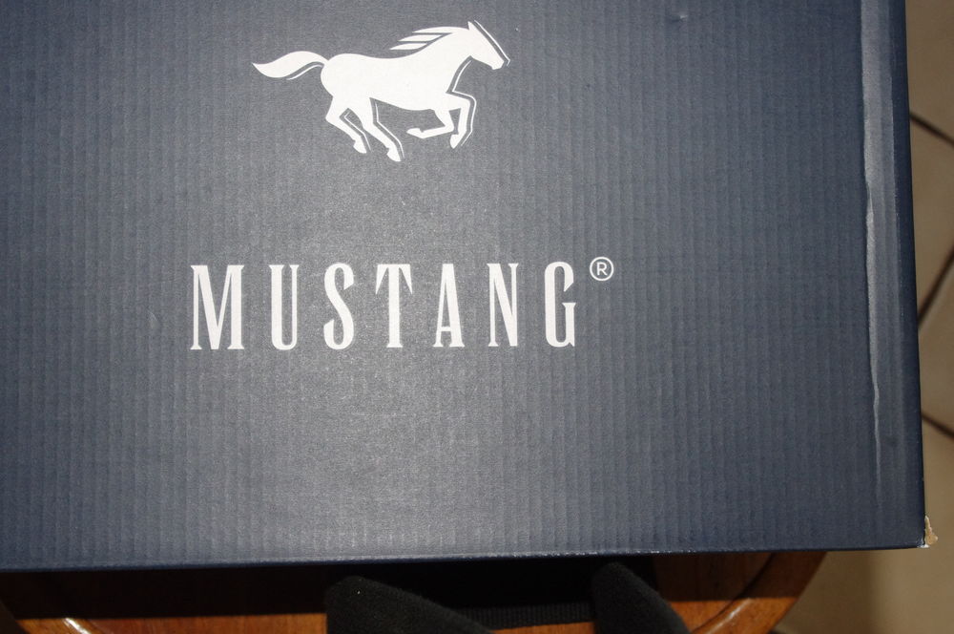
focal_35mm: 49
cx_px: 477
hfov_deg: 40.4
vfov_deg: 27.5
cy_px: 317
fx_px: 1297
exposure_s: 1/25
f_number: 8
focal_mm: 32.5
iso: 1600
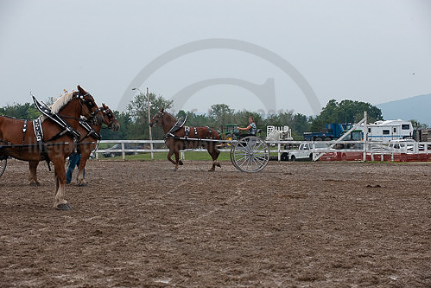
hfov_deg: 17.5
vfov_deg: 11.7
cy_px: 144
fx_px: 1401
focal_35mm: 117
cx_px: 216
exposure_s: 1/1000
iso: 500
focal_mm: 116
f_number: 5.6
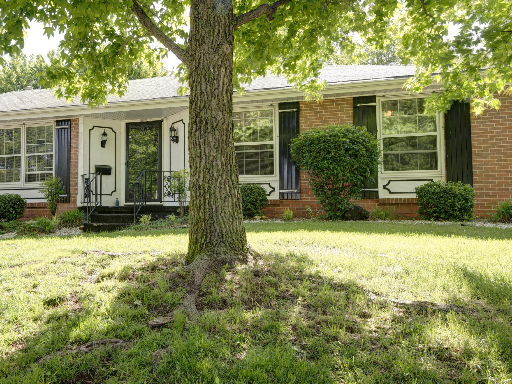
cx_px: 143
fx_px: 444
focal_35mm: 30
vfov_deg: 46.6
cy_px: 164
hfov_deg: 57.6
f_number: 6.7
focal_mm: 19
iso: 100
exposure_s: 1/45
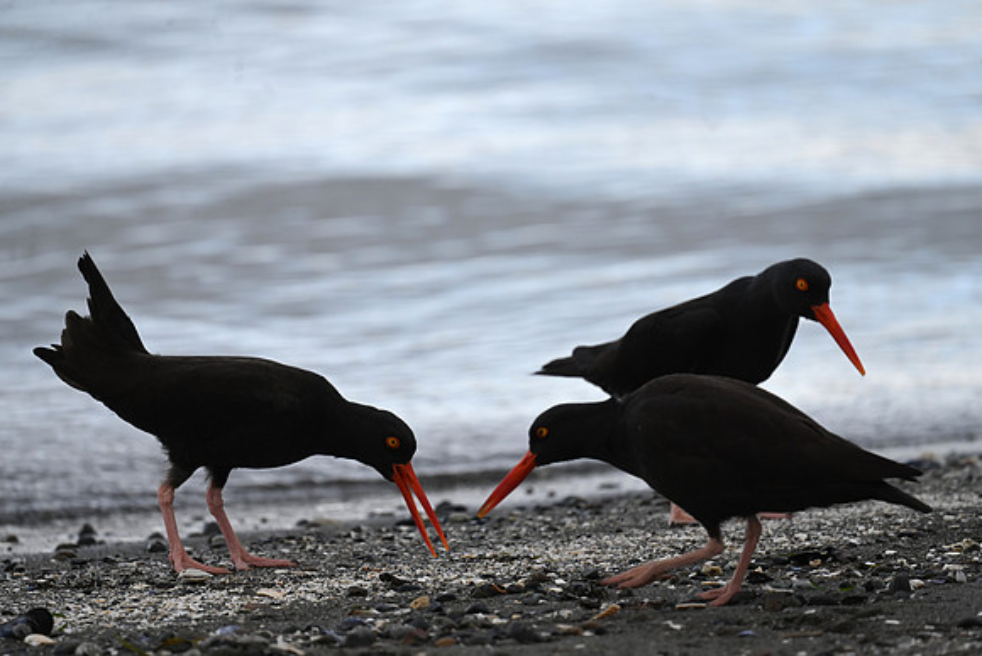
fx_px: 21826
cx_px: 491
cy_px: 328
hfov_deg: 2.6
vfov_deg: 1.7
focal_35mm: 800
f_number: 6.3
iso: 450
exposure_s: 1/800
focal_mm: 800
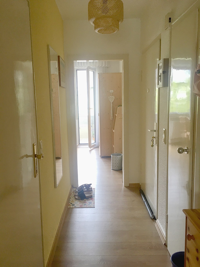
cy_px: 134
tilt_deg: -11.0
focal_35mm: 29
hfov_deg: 48.2
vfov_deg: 61.7
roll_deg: +0.6
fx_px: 223
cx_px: 100
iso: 40
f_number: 2.2
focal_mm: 4.15
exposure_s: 1/33
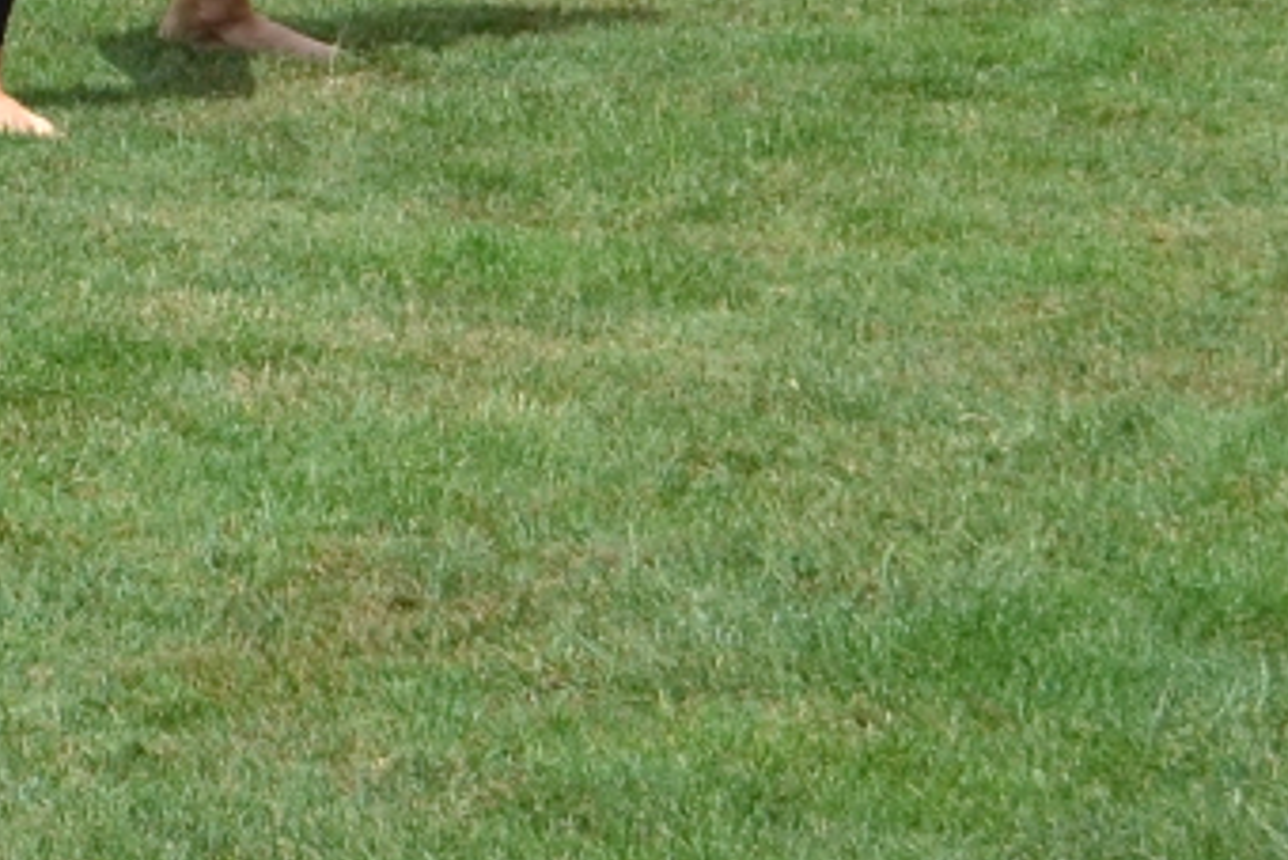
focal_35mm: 262
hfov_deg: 7.6
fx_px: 9378
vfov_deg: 5.1
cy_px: -926
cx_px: -928
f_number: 8
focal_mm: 29
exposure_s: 1/250
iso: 100
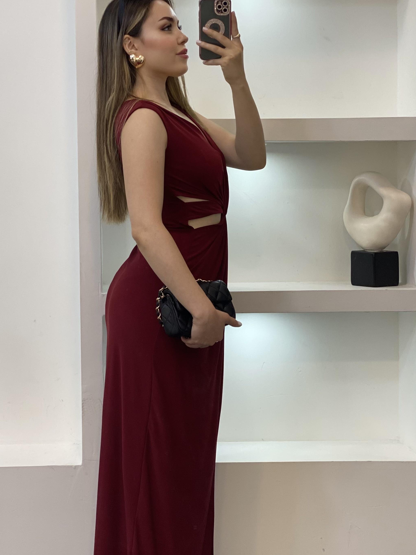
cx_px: 180
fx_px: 1202
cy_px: 299
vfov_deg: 26.0
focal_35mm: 75
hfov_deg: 19.6
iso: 80
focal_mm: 6
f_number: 2
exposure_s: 1/100
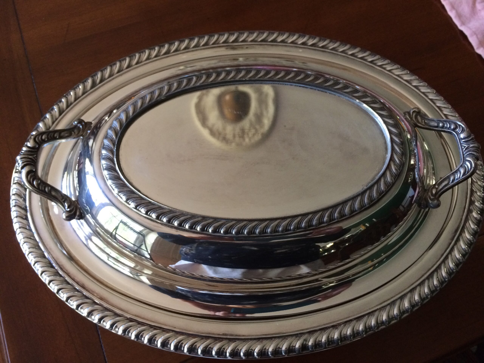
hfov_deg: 61.7
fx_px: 405
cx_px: 242
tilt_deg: -69.0
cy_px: 182
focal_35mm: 29
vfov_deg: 48.2
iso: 250
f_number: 2.2
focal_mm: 4.15
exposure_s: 1/30
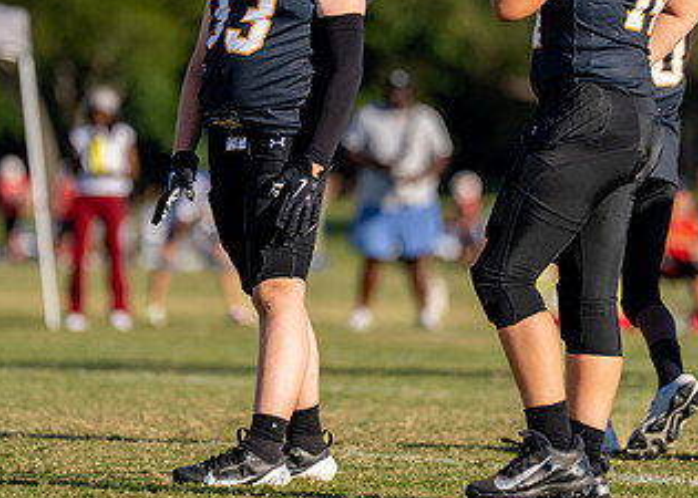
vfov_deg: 3.1
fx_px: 9119
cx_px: 249
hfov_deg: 4.4
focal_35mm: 460
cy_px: 101
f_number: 2.8
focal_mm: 200
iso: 160
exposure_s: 1/3200
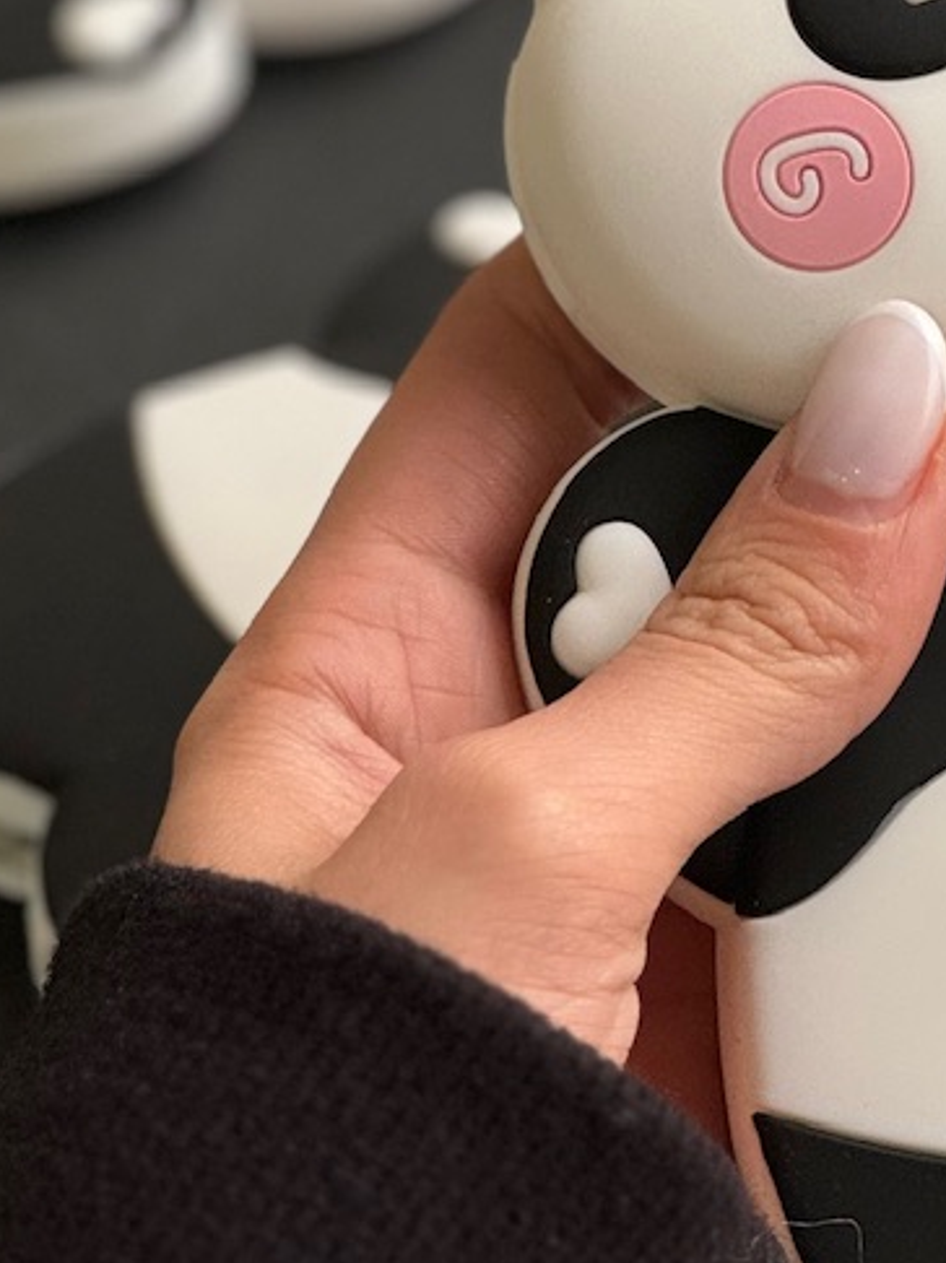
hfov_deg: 7.2
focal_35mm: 203
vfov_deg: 9.7
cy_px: 369
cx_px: 1170
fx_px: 7403
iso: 160
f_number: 2.8
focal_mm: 9
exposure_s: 1/99
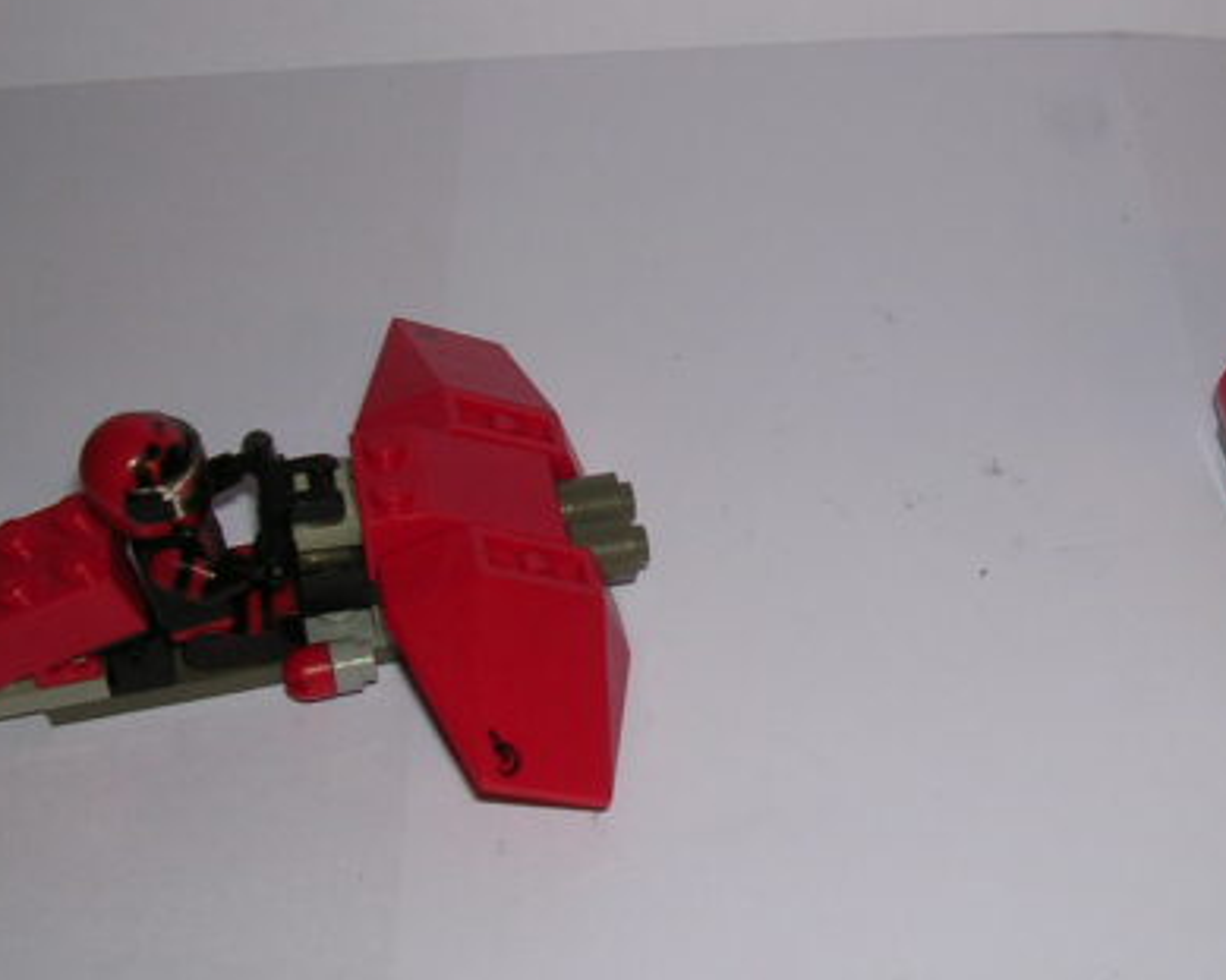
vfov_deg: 24.9
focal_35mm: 61
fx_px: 2213
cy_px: 328
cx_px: 867
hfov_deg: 30.6
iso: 100
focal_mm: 5.8
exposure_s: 1/60.1
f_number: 5.6
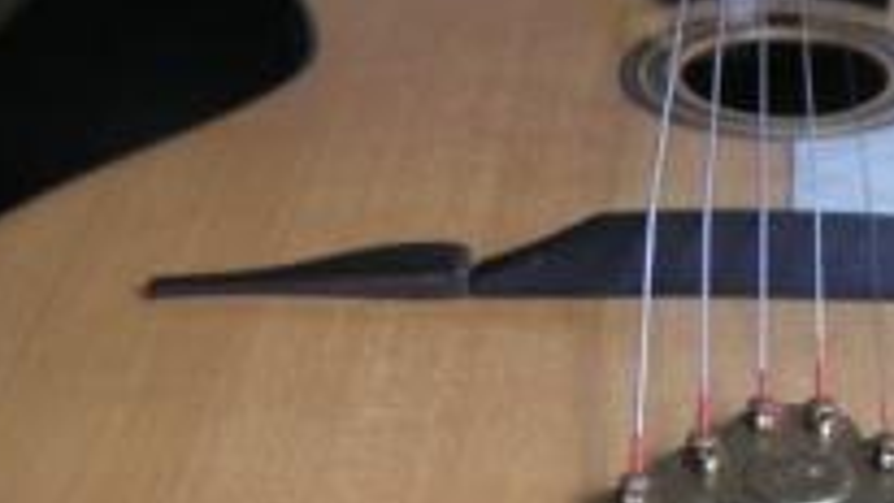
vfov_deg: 13.3
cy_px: 507
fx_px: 2134
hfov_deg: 23.1
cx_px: 781
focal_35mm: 90
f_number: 2.8
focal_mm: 6
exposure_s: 1/45
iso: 100
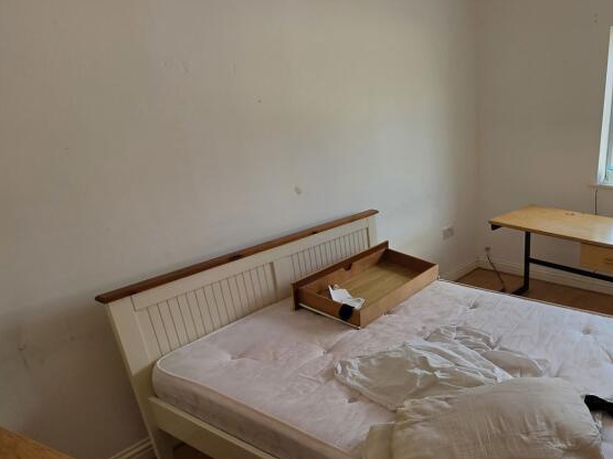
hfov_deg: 63.8
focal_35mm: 24
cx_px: 510
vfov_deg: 56.3
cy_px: 280
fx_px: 425
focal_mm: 2.2
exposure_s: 1/120
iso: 20
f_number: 1.9
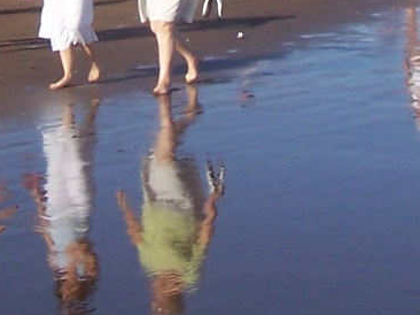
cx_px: 149
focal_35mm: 154
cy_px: -266
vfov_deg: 9.2
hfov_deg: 12.8
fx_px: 1867
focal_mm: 5.6
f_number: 5.6
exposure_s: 1/500
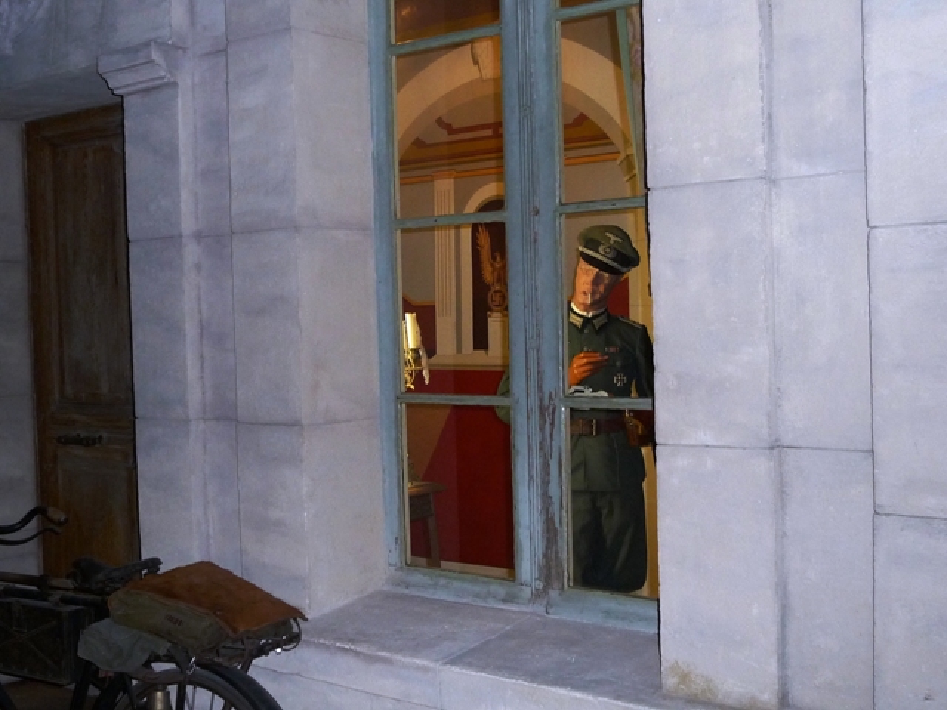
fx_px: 1176
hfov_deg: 43.9
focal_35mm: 43
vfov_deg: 33.6
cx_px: 474
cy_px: 355
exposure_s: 1/30
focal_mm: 5.3
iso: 200
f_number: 3.5
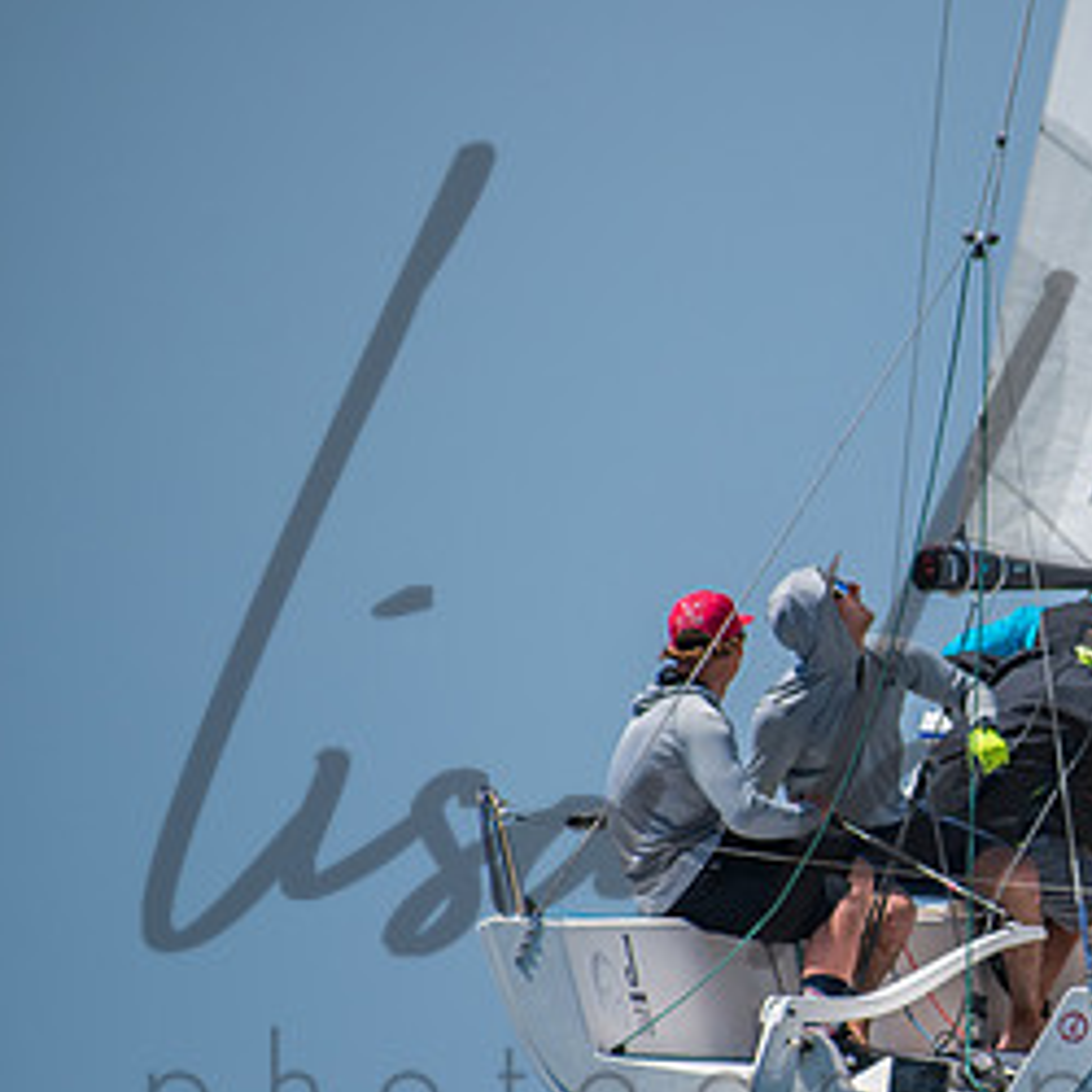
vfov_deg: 2.5
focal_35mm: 711
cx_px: 1118
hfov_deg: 2.5
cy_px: 767
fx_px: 25376
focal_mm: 240
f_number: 6.3
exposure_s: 1/1250
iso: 200
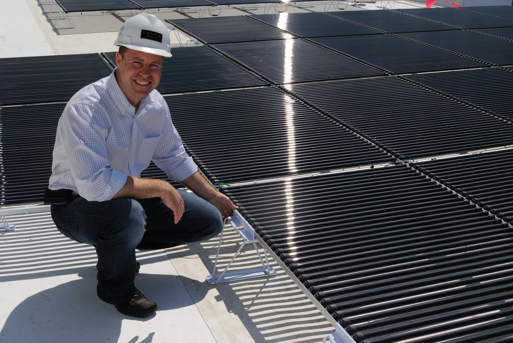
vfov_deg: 29.9
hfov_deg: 43.6
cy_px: 172
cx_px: 256
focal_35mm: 45
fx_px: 642
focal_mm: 30
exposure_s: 1/200
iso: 100
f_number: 14
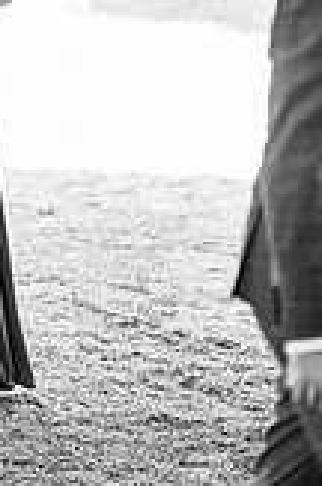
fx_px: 3166
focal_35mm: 235
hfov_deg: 5.8
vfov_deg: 8.8
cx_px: -43
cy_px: 265
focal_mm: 85
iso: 110
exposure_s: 1/200
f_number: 1.8
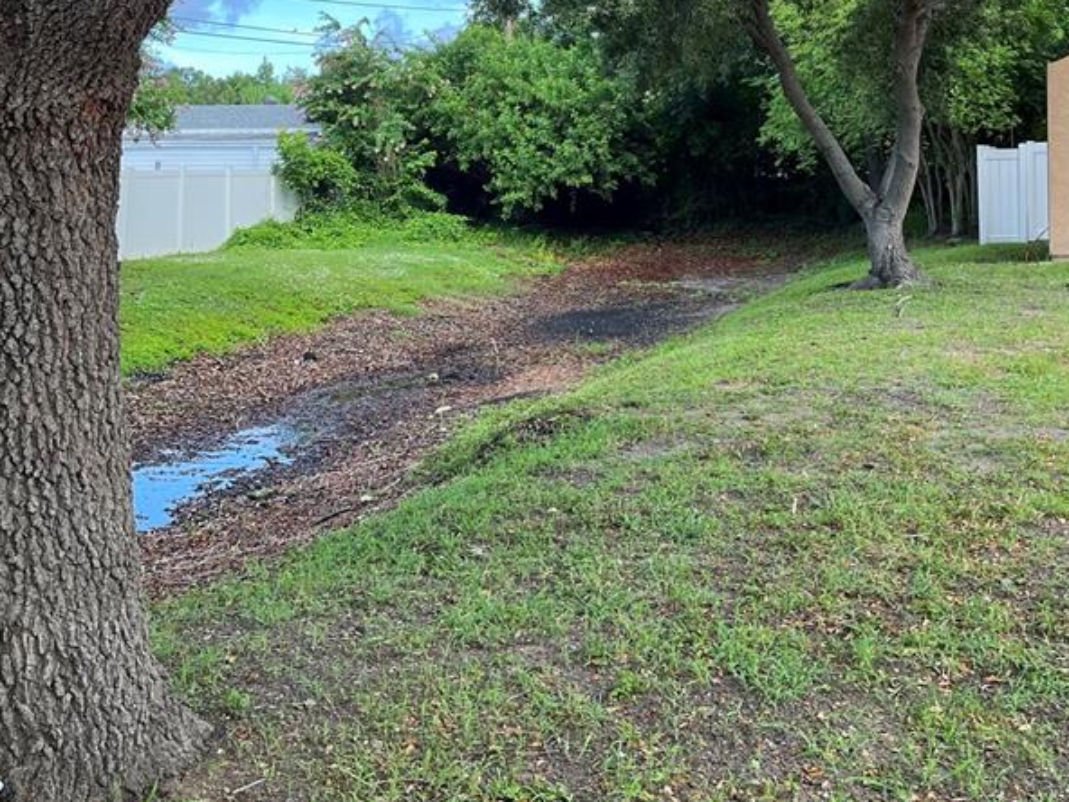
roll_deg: -0.1
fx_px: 1390
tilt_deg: +1.0
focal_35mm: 45
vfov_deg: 31.4
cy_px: 163
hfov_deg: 42.1
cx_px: 525
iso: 50
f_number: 1.6
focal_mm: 5.1
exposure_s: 1/244
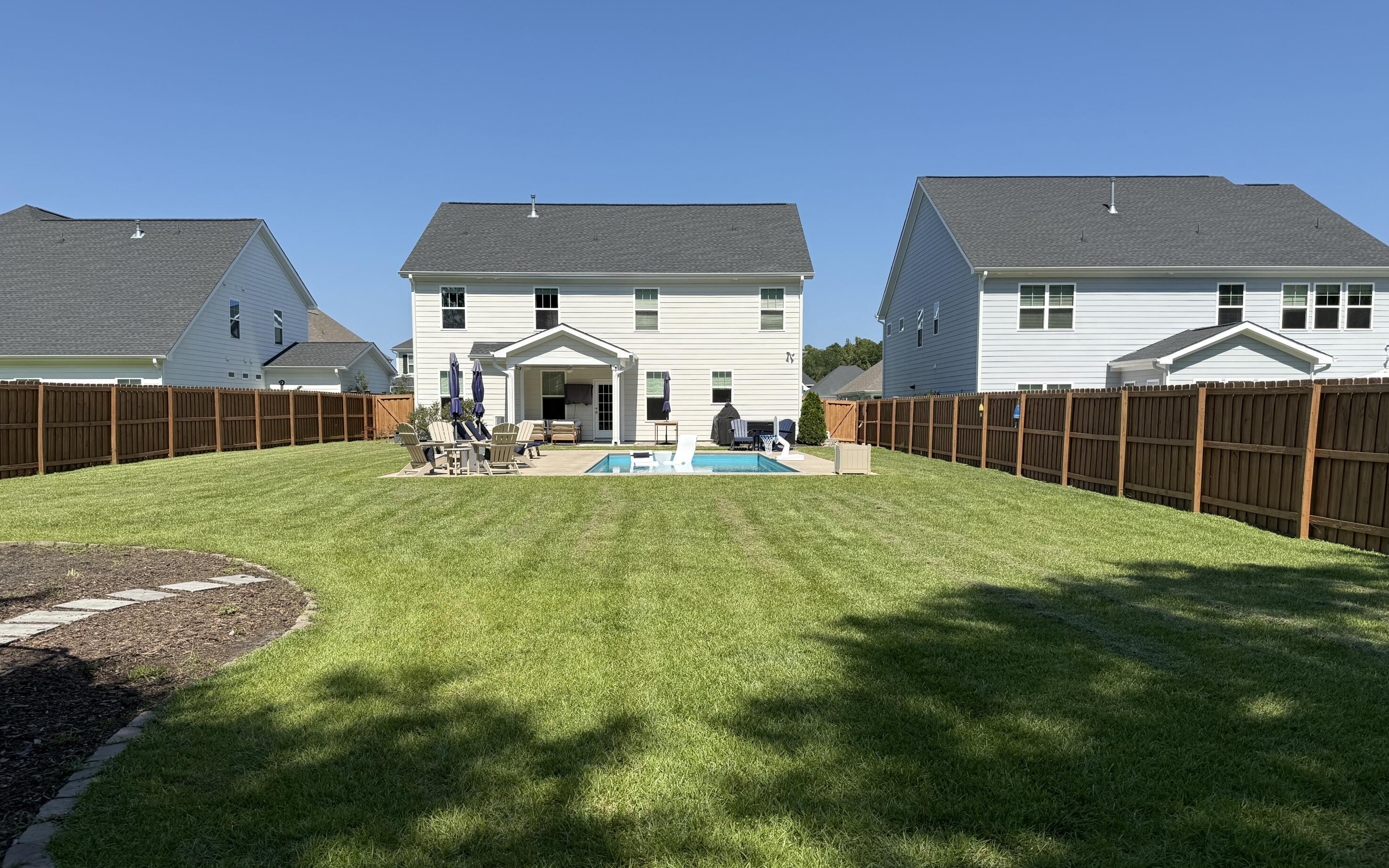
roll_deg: -0.3
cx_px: 682
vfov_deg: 47.5
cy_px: 474
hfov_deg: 70.4
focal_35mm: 26
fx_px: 984
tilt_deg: -2.7
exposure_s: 1/4673
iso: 80
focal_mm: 6.76
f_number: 1.78
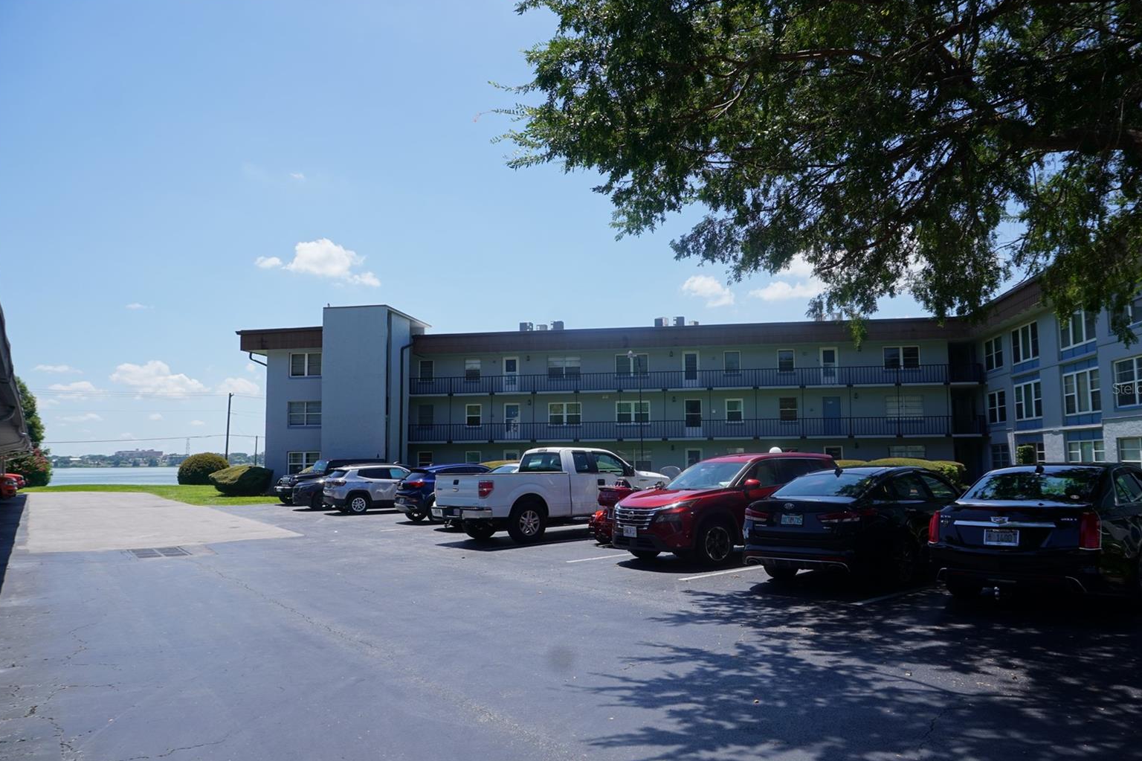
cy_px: 388
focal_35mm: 25
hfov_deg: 71.5
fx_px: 793
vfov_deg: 51.3
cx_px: 584
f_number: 8
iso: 100
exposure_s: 1/250
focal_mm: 16
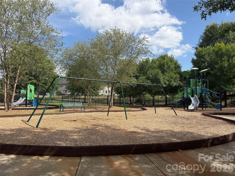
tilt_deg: +3.9
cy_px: 88
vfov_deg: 56.8
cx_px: 118
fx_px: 163
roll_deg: -0.5
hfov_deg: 71.6
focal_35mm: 24
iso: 80
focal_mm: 6.76
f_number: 1.78
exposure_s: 1/4673
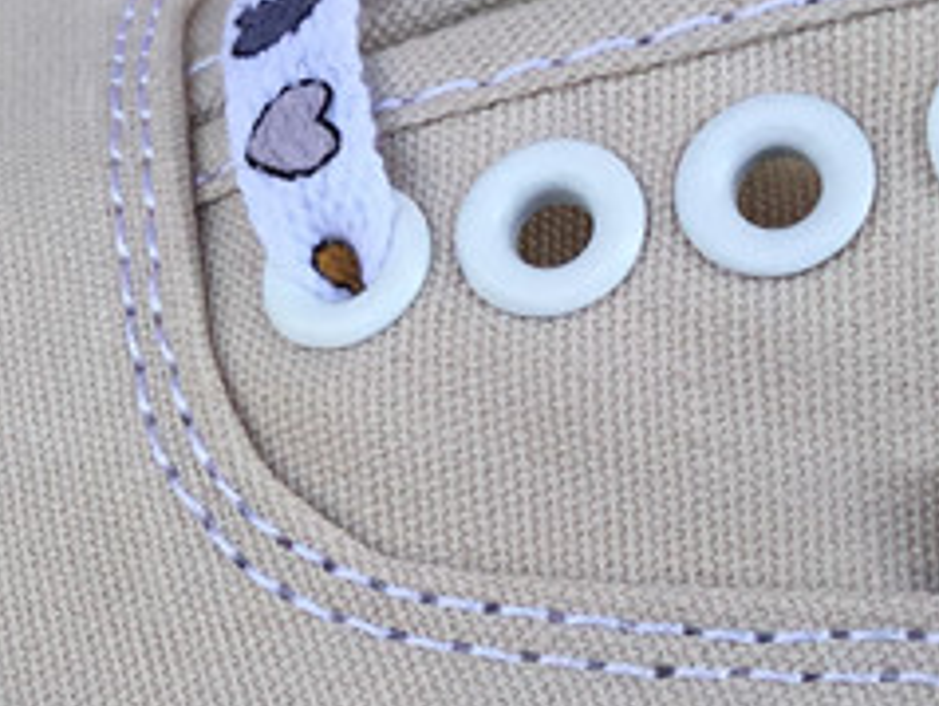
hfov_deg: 16.2
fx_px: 3177
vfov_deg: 12.7
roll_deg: -3.4
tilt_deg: -37.8
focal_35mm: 117
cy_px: 377
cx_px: -146
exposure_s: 1/413
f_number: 2.4
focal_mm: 3.3
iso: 25
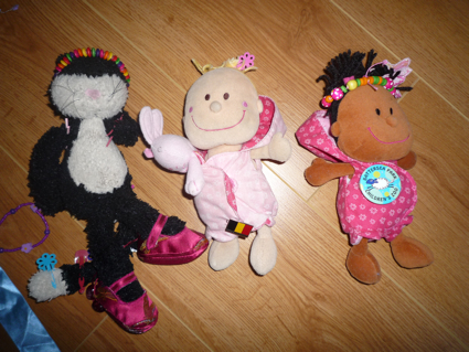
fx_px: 339
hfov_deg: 69.4
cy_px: 176
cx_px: 234
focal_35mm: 25
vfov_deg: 54.9
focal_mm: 4.4
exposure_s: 1/30
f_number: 2.8
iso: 100
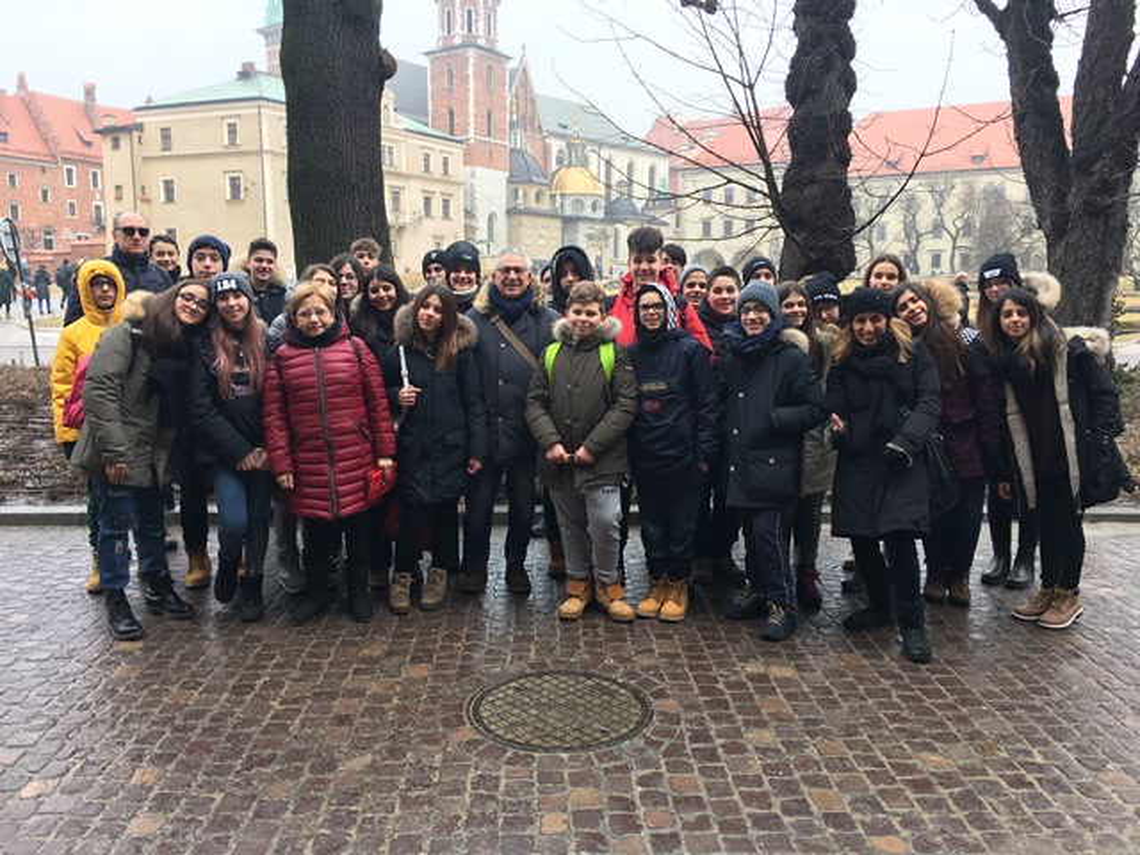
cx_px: 570
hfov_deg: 61.7
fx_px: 955
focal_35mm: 29
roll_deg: -0.1
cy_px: 428
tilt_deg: -8.1
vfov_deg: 48.2
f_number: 2.2
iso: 25
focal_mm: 4.15
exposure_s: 1/100
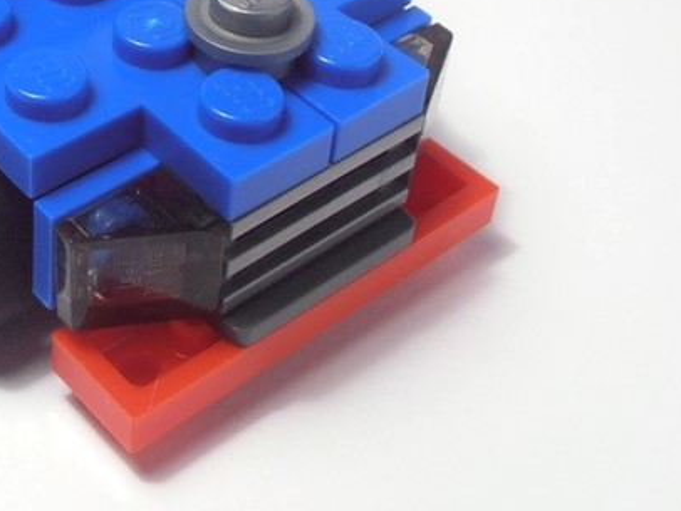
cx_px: 49
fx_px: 1614
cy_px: -49
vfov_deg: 17.4
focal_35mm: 82
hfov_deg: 23.1
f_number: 3.9
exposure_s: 1/60
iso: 80
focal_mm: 6.61
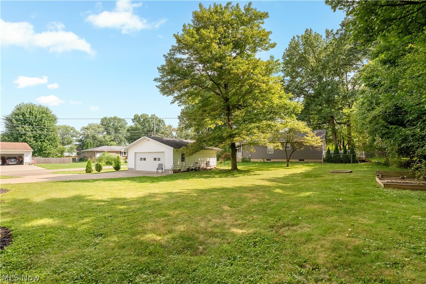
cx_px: 213
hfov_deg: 96.7
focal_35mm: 16
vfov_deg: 73.7
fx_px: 189
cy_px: 142
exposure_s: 1/200
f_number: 8
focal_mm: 16
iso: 200
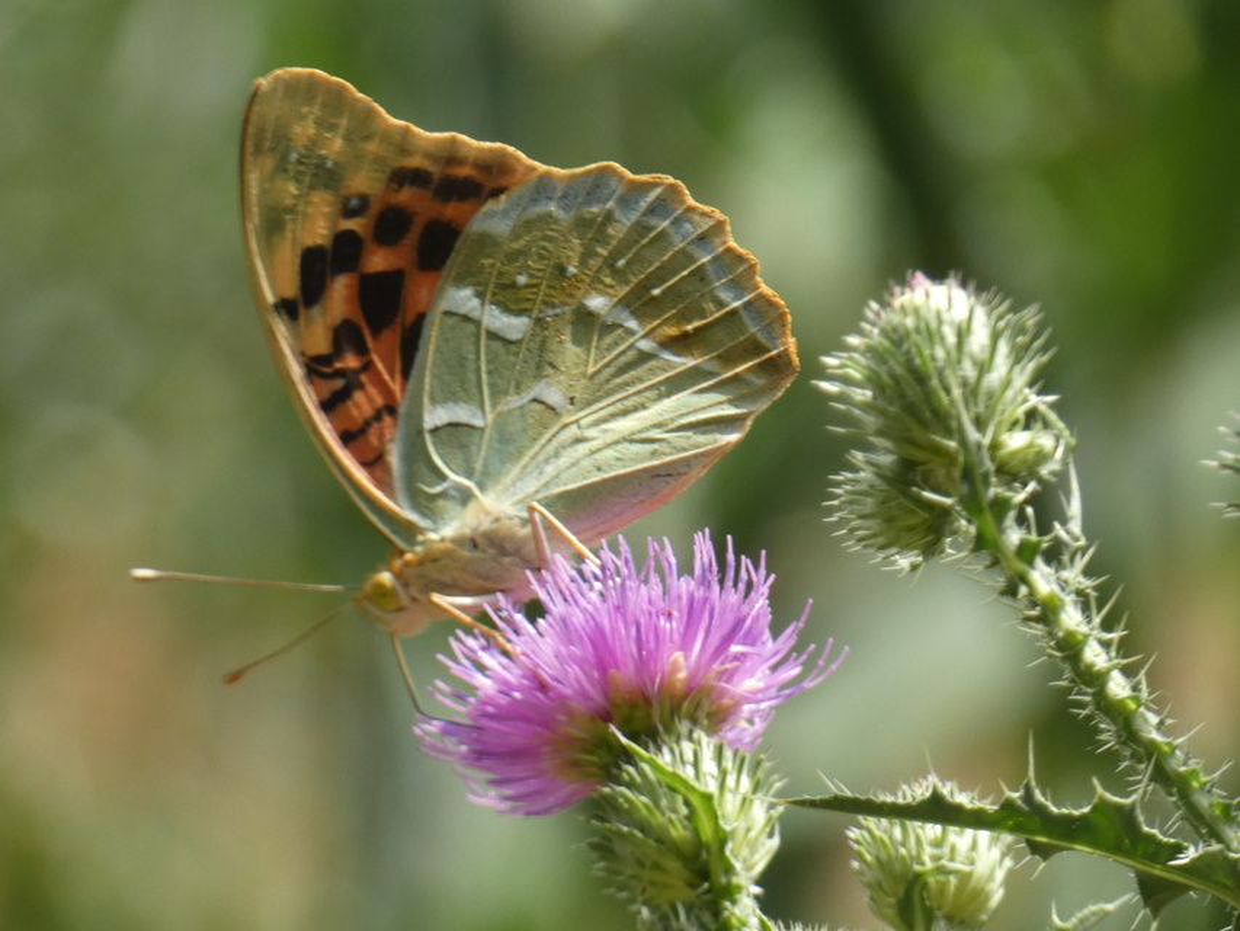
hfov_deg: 3.7
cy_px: 466
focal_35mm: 531
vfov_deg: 2.8
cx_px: 620
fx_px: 19024
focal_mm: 95.2
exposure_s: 1/250
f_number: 5.6
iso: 200
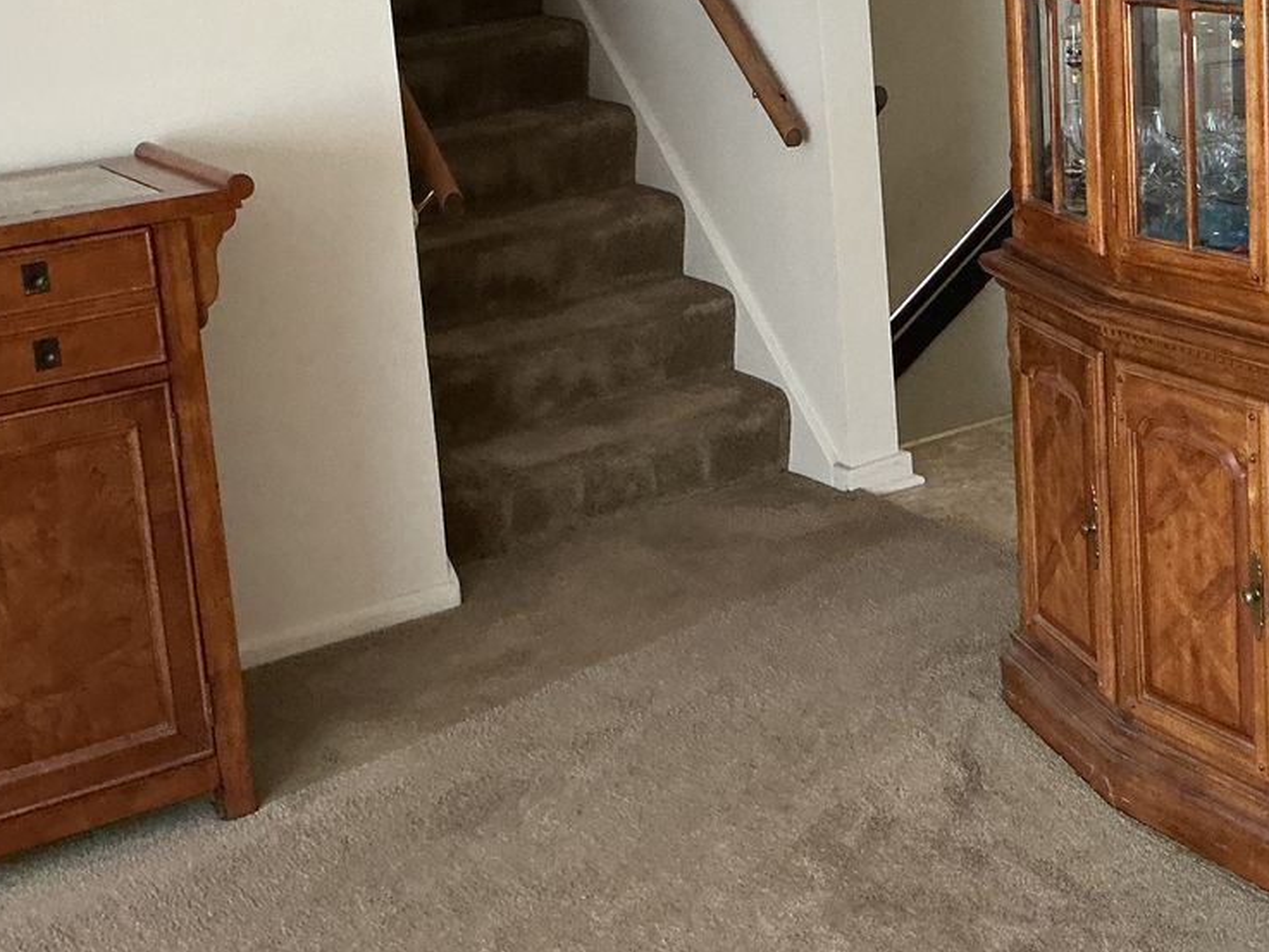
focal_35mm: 59
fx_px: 2163
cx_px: 940
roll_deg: +4.7
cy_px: 133
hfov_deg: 32.1
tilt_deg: -10.3
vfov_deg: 24.3
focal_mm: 3
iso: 200
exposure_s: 1/60
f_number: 1.8
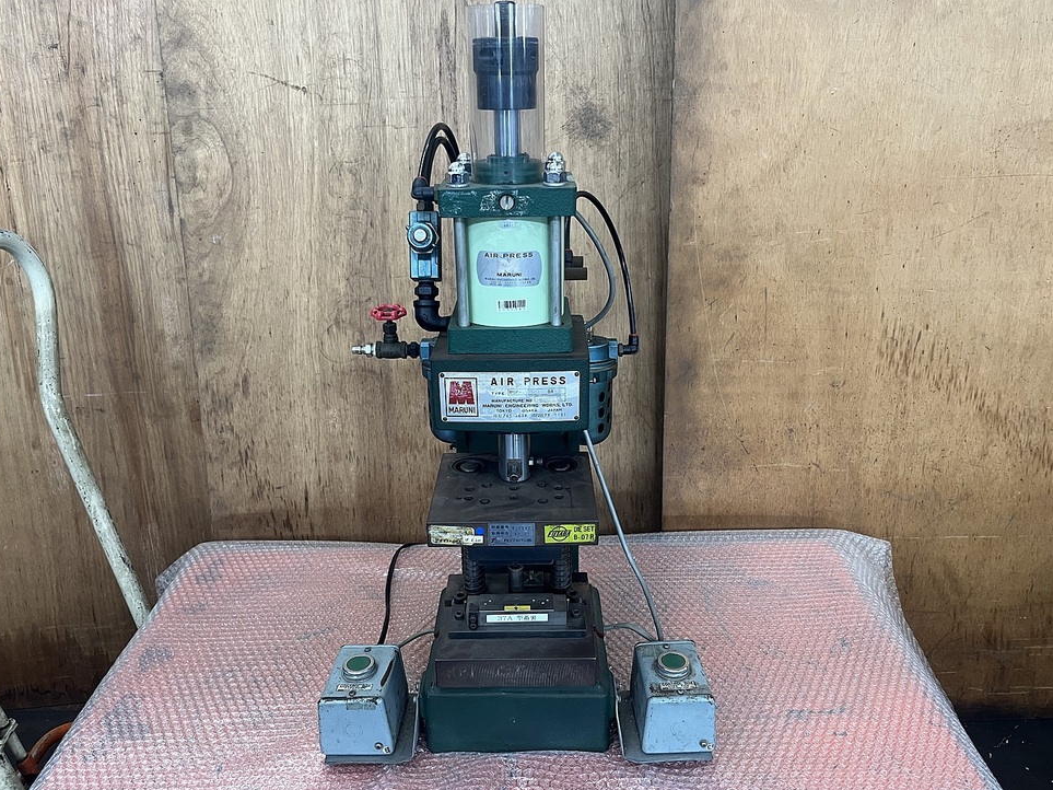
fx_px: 821
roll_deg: +2.3
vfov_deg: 51.3
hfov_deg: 65.3
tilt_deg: -22.3
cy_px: 392
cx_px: 535
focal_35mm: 27
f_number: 1.6
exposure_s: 1/88
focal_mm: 5.1
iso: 125
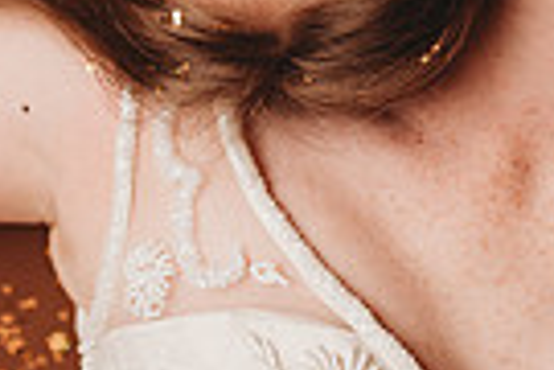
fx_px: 1585
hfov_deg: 19.7
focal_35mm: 103
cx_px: 431
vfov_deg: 12.2
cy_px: -298
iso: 100
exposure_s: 1/160
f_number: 2.2
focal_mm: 24
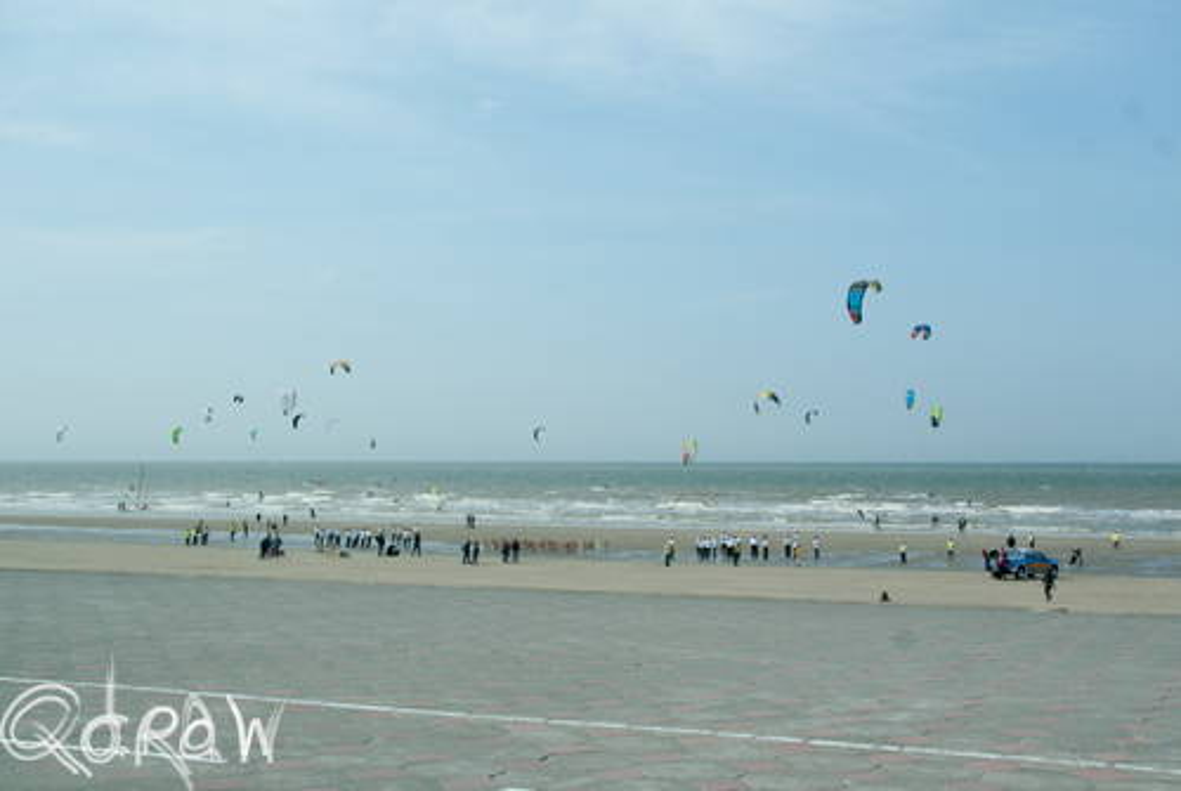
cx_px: 590
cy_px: 396
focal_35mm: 39
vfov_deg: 34.3
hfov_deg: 49.5
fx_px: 1281
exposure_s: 1/320
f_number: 9
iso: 100
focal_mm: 26
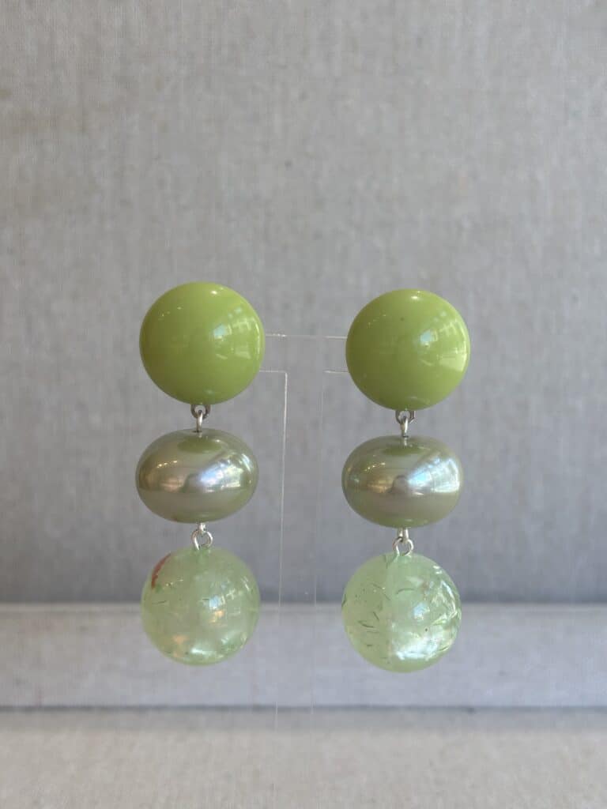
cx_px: 304
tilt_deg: -8.5
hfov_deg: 28.0
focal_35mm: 52
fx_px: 1216
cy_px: 404
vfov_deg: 36.8
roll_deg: -1.2
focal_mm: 5.96
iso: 32
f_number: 1.6
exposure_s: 1/168
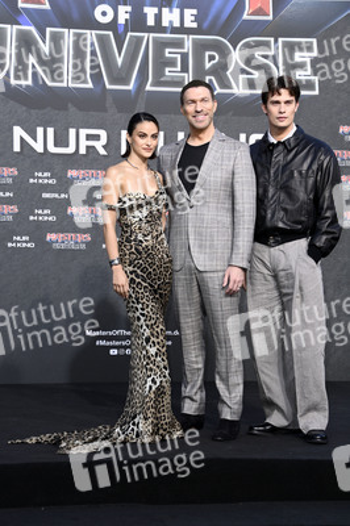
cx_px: 175
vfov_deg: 26.0
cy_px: 263
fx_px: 1139
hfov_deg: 17.5
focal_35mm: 78
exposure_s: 1/250
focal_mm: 78
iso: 250
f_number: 6.3
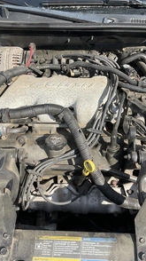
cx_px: 81
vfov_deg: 47.4
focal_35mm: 43
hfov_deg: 27.6
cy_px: 131
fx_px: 296
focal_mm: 3
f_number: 1.8
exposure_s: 1/529
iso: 25
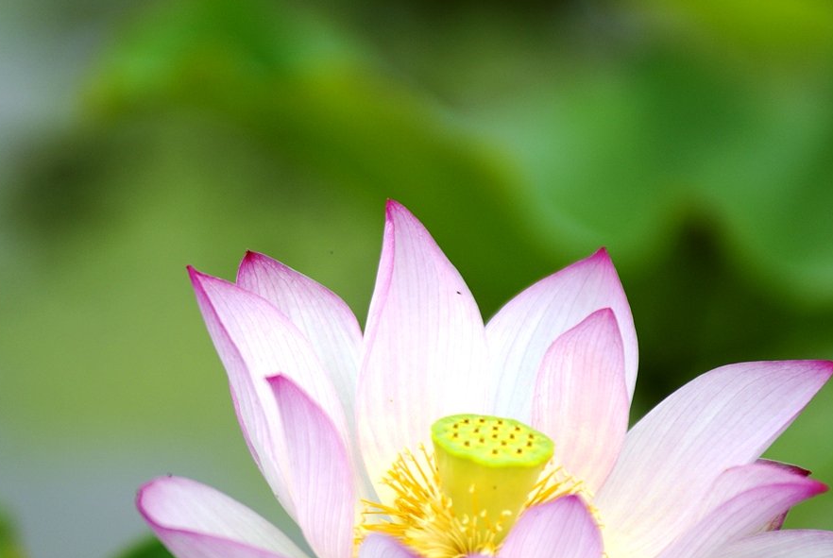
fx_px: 9455
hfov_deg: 5.0
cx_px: 371
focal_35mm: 408
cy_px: 357
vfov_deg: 3.4
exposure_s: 1/1250
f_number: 2.8
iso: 100
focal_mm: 200
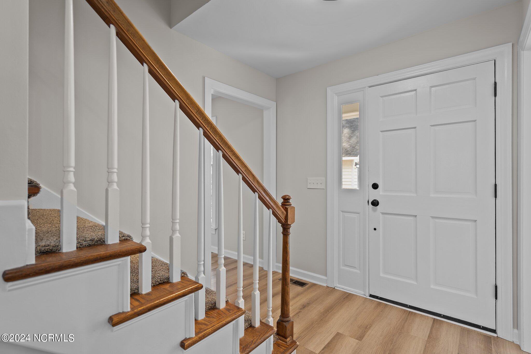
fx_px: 236
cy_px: 177
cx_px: 266
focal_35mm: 16
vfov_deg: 73.7
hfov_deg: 96.7
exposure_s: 1/8
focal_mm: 16
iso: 250
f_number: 4
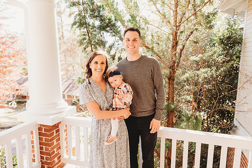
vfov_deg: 53.2
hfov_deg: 73.7
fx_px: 168
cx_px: 126
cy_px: 84
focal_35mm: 24
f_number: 4.5
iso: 400
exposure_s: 1/200
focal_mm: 24
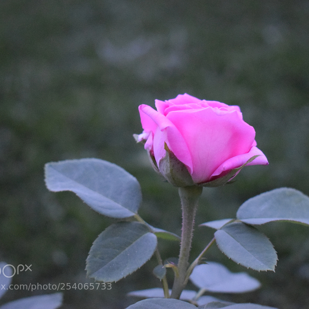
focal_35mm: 73
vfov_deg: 23.7
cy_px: 154
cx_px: 192
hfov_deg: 23.6
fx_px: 737
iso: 5000
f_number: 4.8
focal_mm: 38
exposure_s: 1/60
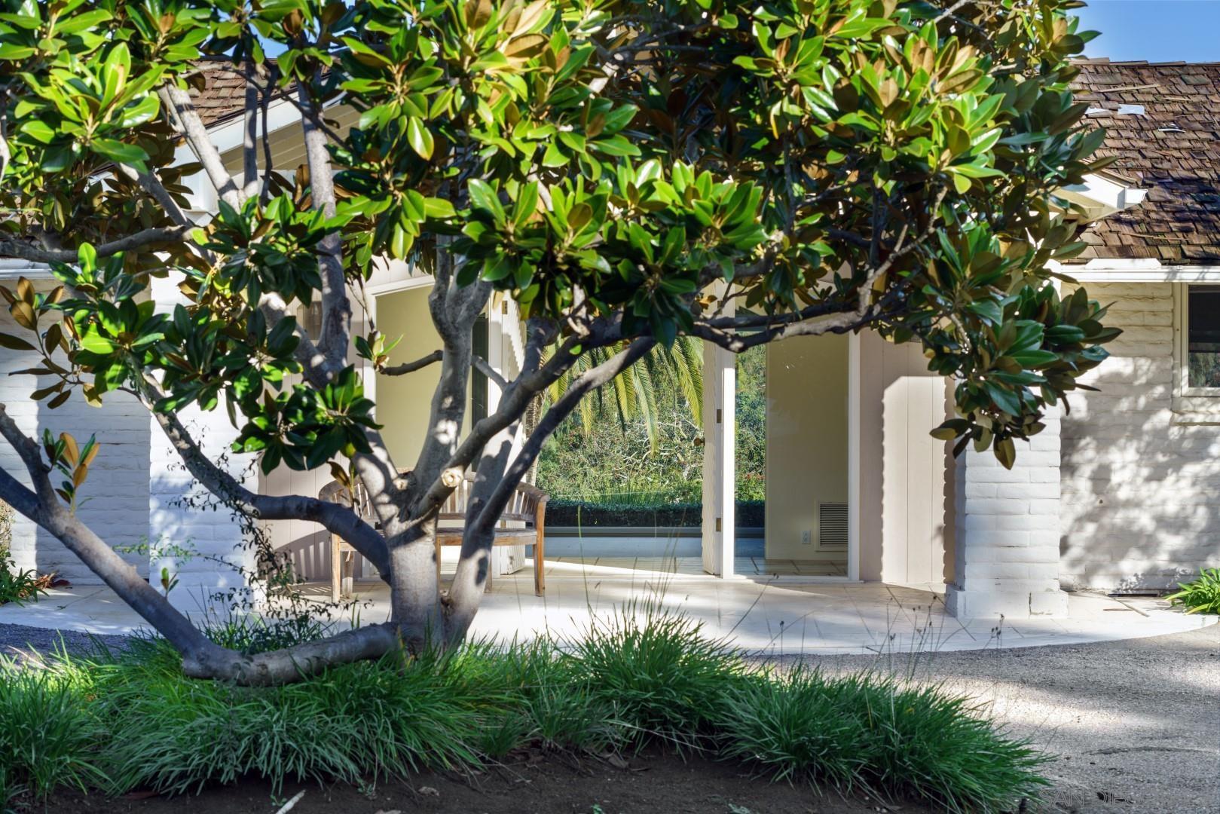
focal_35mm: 85
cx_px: 610
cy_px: 407
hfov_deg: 23.9
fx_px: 2881
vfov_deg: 16.1
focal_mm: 85
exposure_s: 1/80
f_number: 10
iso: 100
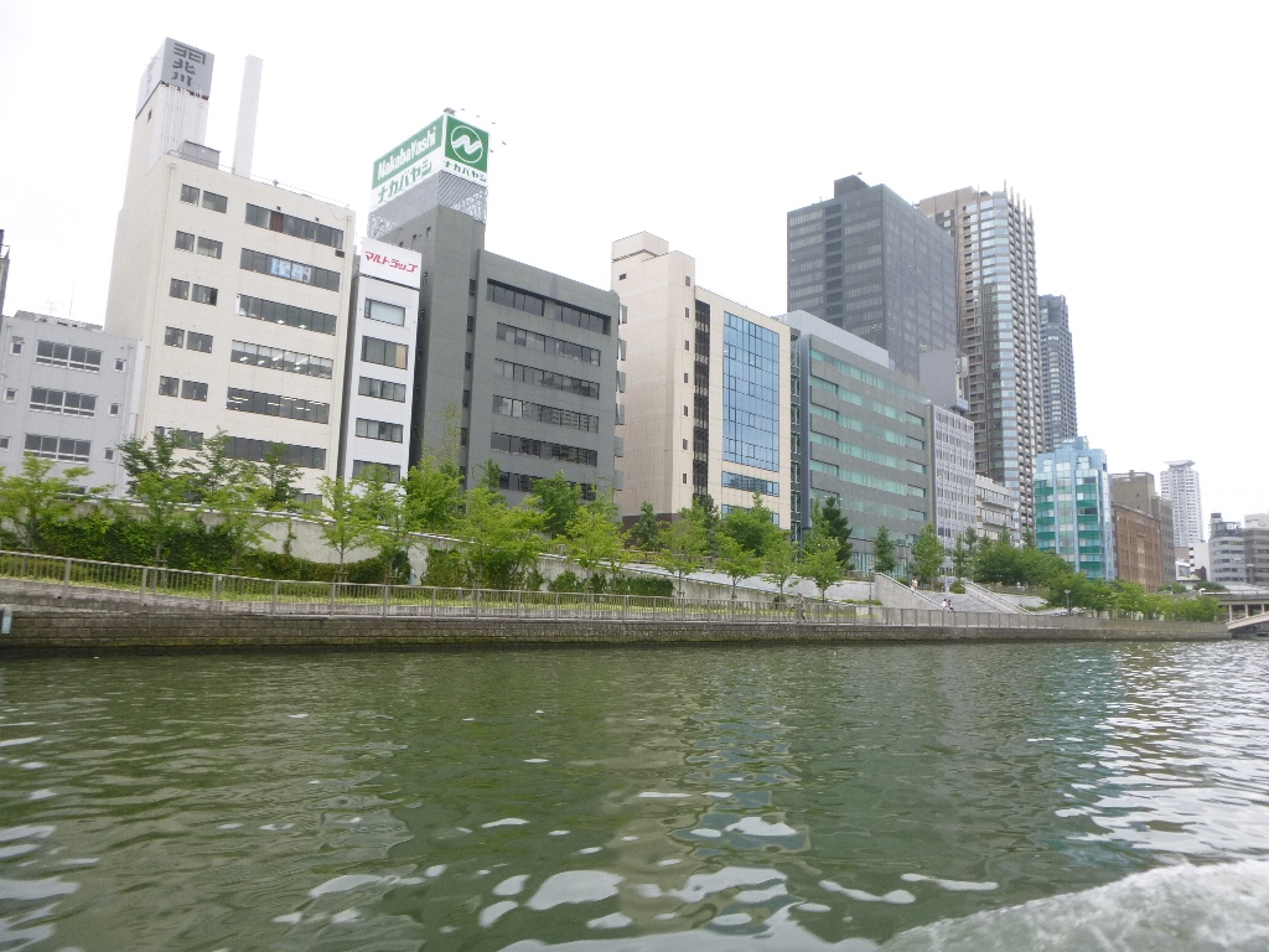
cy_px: 476
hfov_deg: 69.4
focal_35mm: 25
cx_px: 634
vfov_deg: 54.9
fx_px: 916
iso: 100
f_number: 3.9
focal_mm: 4.5
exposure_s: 1/80
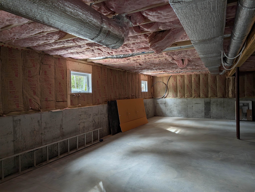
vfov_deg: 56.9
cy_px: 96
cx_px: 128
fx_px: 177
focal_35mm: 24
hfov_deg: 71.5
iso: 32
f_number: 1.68
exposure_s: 1/95.7
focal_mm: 6.9
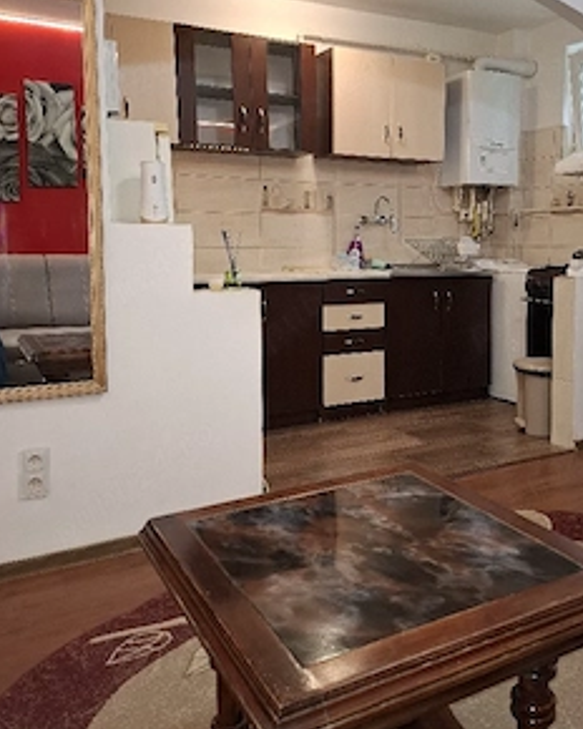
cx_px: 367
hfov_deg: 46.7
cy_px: 309
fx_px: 669
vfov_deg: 56.9
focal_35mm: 31
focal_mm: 5.54
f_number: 1.8
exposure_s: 1/33
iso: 50
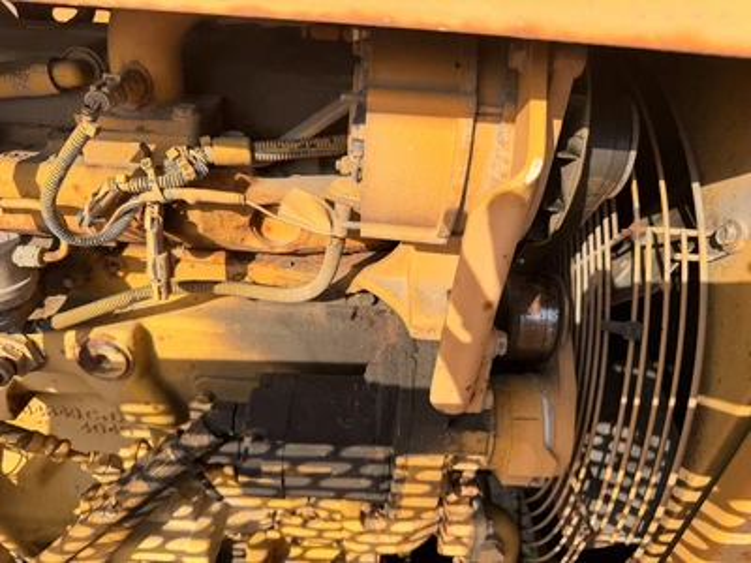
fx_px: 521
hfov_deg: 71.6
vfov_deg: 56.8
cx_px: 376
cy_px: 282
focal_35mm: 24
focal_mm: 6.76
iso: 80
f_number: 1.78
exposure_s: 1/2907
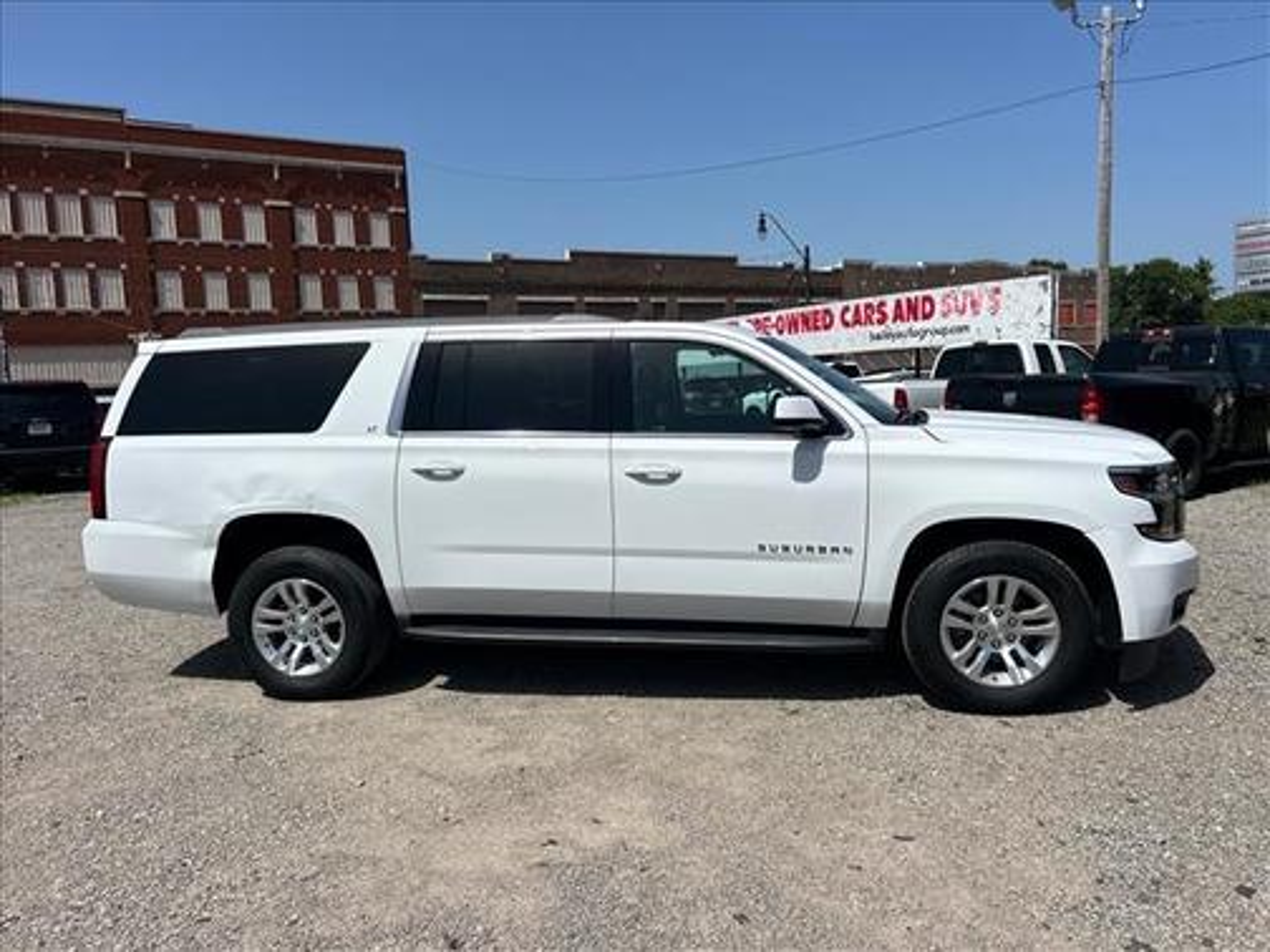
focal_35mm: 26
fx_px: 954
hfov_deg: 67.3
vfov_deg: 53.1
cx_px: 635
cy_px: 476
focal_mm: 5.7
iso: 50
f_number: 1.5
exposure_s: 1/9434
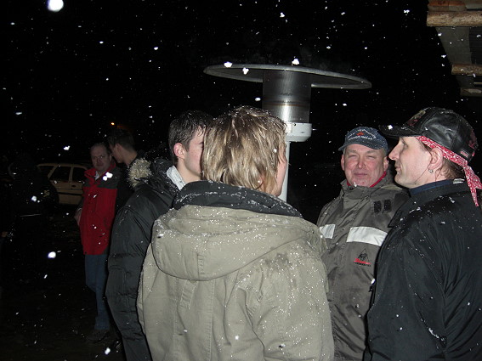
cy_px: 180
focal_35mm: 38
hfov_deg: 49.0
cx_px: 241
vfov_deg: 37.7
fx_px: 529
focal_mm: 7.9
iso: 200
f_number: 2.8
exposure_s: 1/60
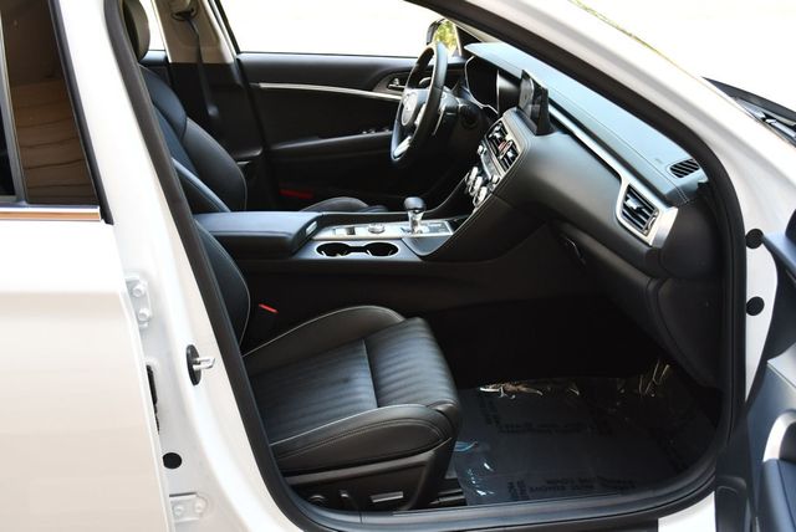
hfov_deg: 53.1
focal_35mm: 36
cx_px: 398
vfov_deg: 36.9
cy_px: 266
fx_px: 797
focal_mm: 18
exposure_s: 1/250
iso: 560
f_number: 3.5
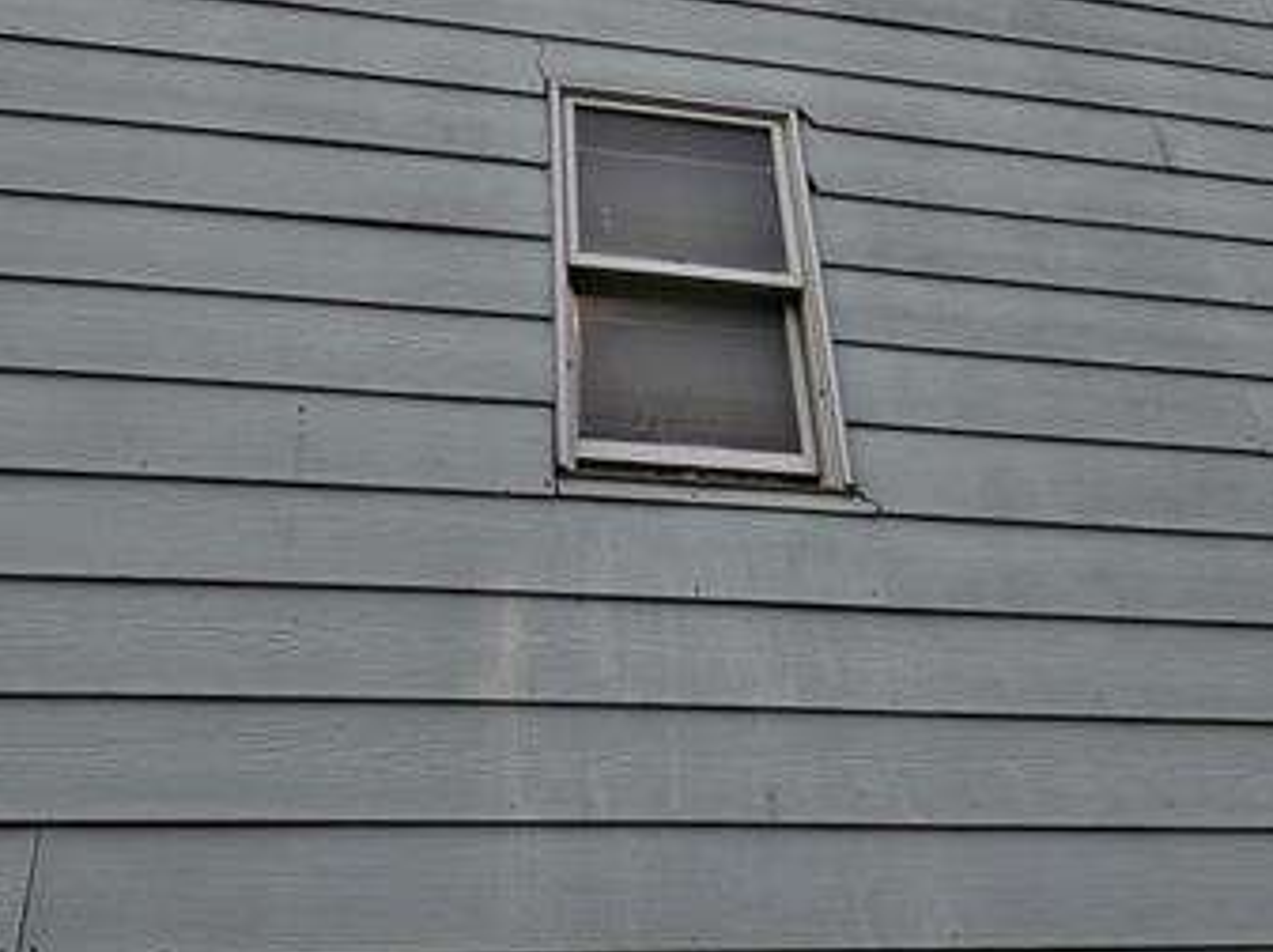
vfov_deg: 32.7
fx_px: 1506
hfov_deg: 45.8
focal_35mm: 41
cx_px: 574
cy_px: 38
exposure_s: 1/206
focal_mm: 6.3
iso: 10
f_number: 1.7
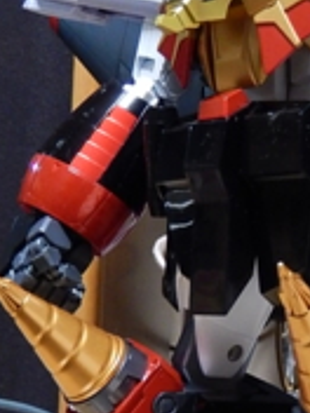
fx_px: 1015
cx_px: 333
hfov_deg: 16.9
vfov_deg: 22.7
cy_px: 324
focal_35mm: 85
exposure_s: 1/8
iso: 400
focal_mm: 4.5
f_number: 3.4
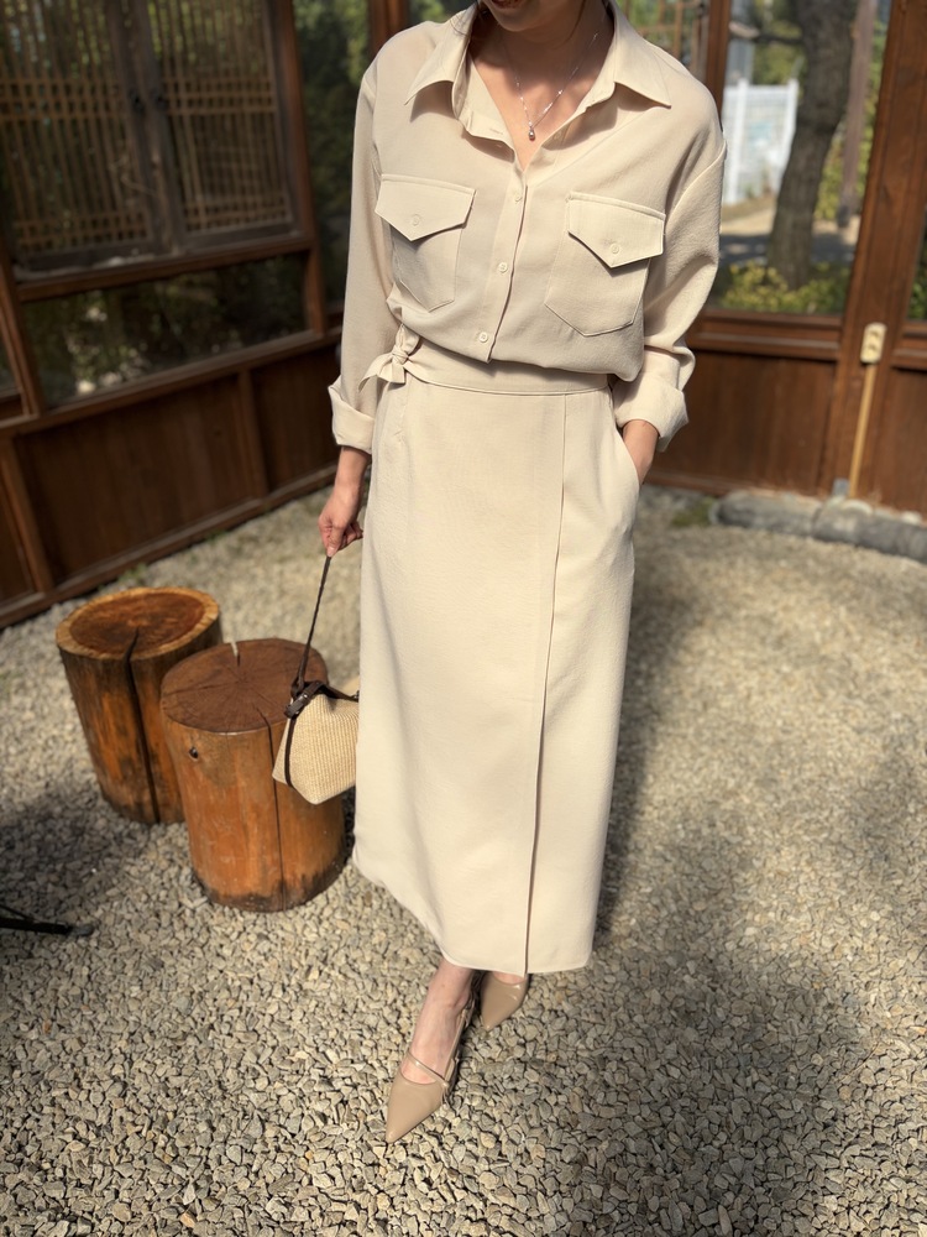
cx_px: 464
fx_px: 928
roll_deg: +2.2
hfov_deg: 53.1
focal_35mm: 26
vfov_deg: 67.3
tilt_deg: -26.8
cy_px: 618
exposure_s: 1/4608
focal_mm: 5.96
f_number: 1.6
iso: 64
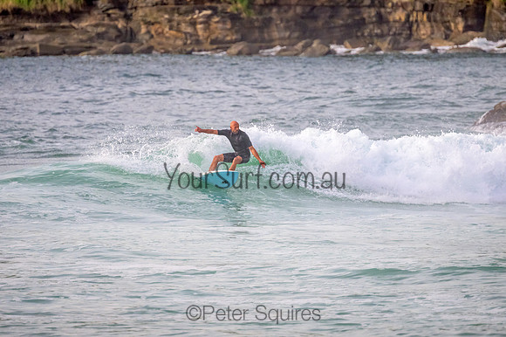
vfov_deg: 2.3
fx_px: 8428
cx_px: 253
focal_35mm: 600
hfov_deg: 3.4
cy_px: 168
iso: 560
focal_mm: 400
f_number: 5.6
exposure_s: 1/2500
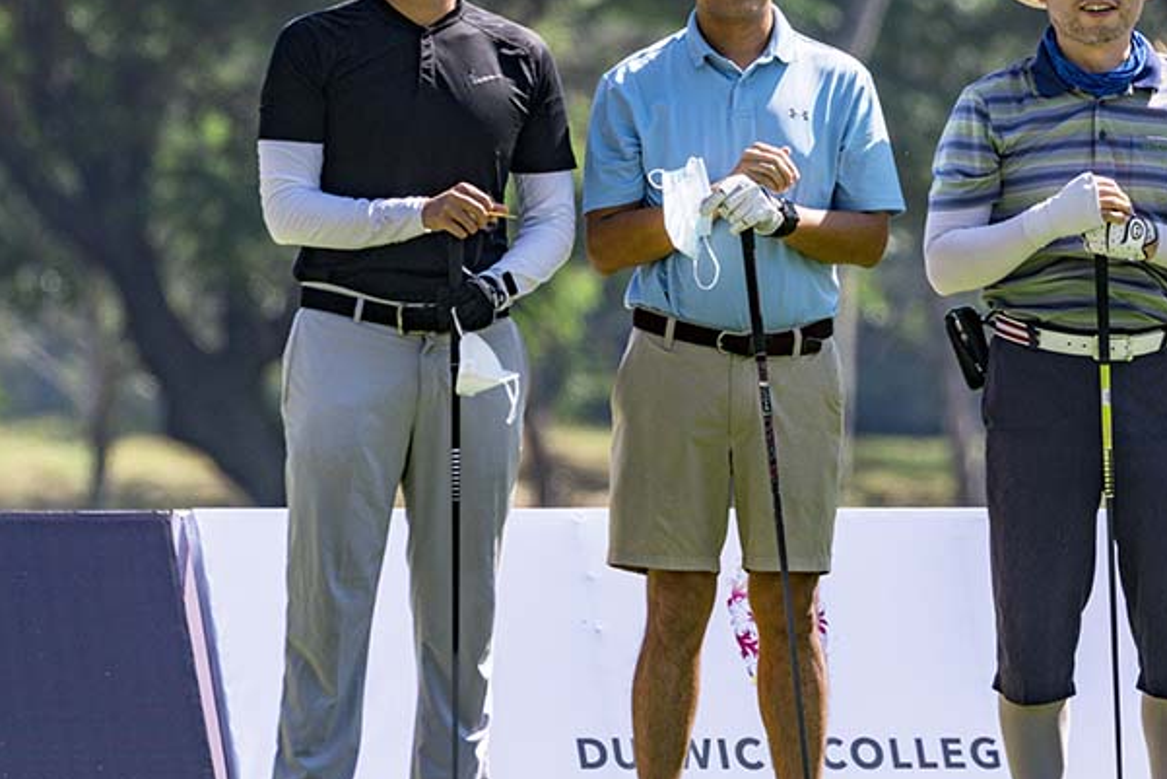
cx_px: 882
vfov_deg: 2.2
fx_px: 20718
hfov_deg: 3.2
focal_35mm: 639
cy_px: 322
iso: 500
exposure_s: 1/1600
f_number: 7.1
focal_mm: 400
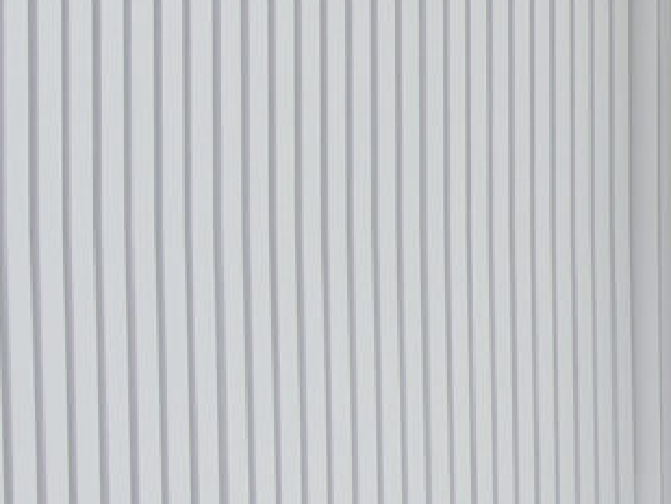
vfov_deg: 4.8
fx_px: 5721
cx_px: 2617
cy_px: 1441
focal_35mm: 295
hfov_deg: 5.8
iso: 125
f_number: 9
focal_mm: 37
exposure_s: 1/20
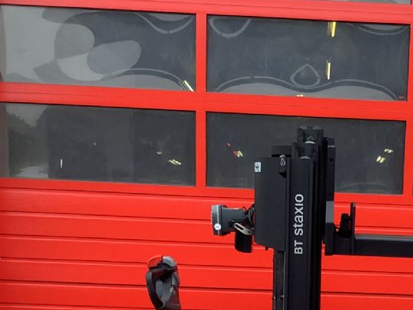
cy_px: 371
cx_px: 344
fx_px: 907
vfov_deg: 18.4
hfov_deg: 25.1
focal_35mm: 76
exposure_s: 1/120
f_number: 2.4
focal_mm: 3.3
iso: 32
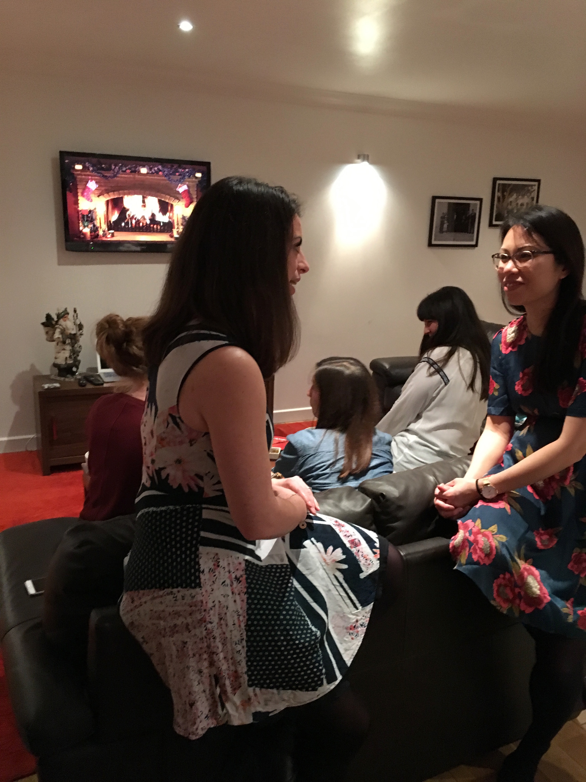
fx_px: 655
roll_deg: -1.6
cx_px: 293
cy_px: 391
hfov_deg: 48.2
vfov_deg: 61.7
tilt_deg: -13.7
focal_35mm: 29
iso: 320
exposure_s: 1/17
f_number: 2.2
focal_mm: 4.15
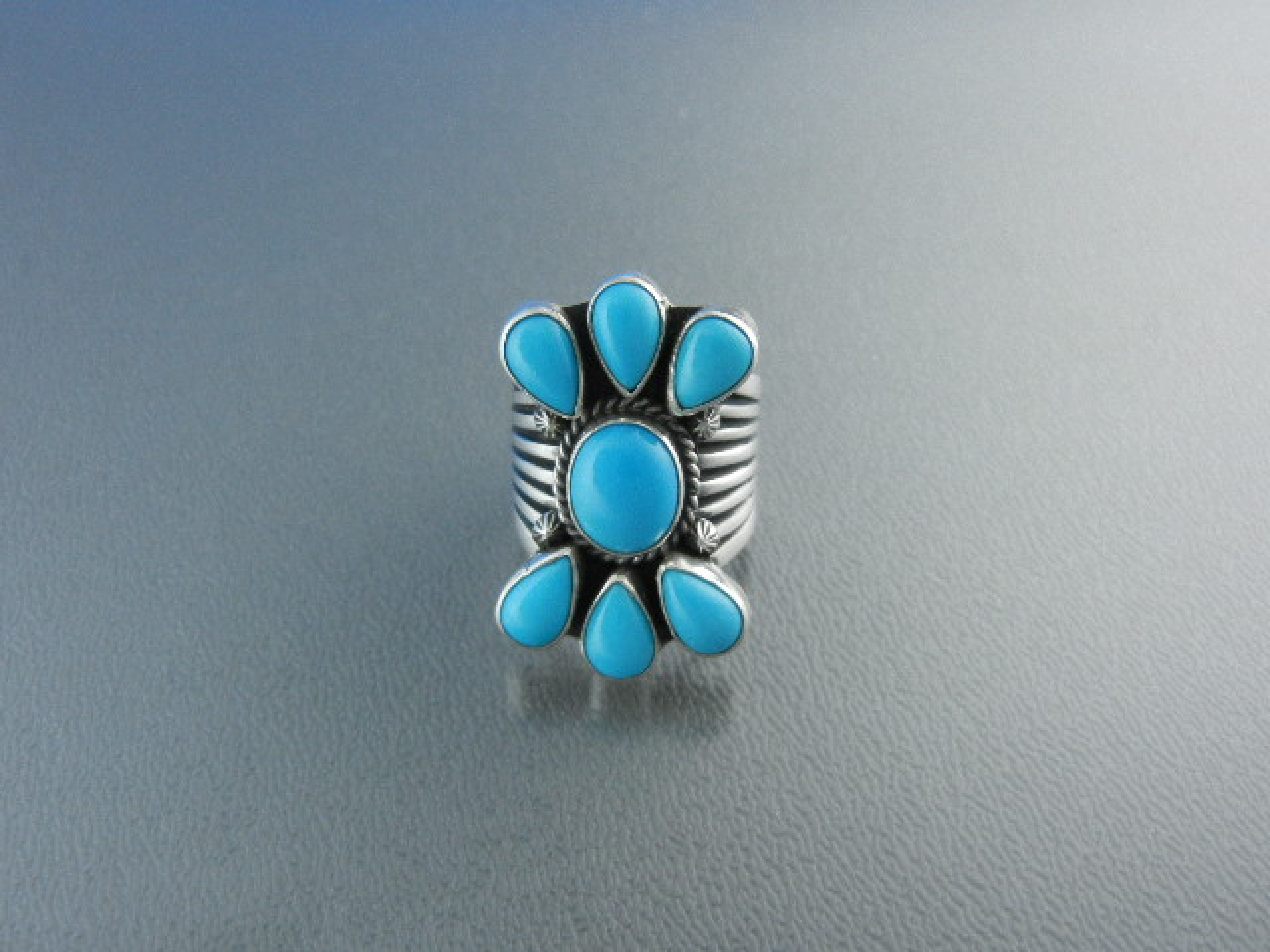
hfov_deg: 47.9
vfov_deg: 36.8
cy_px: 476
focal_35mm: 39
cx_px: 635
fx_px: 1431
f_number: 3.7
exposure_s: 1/27.4
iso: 400
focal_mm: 7.1
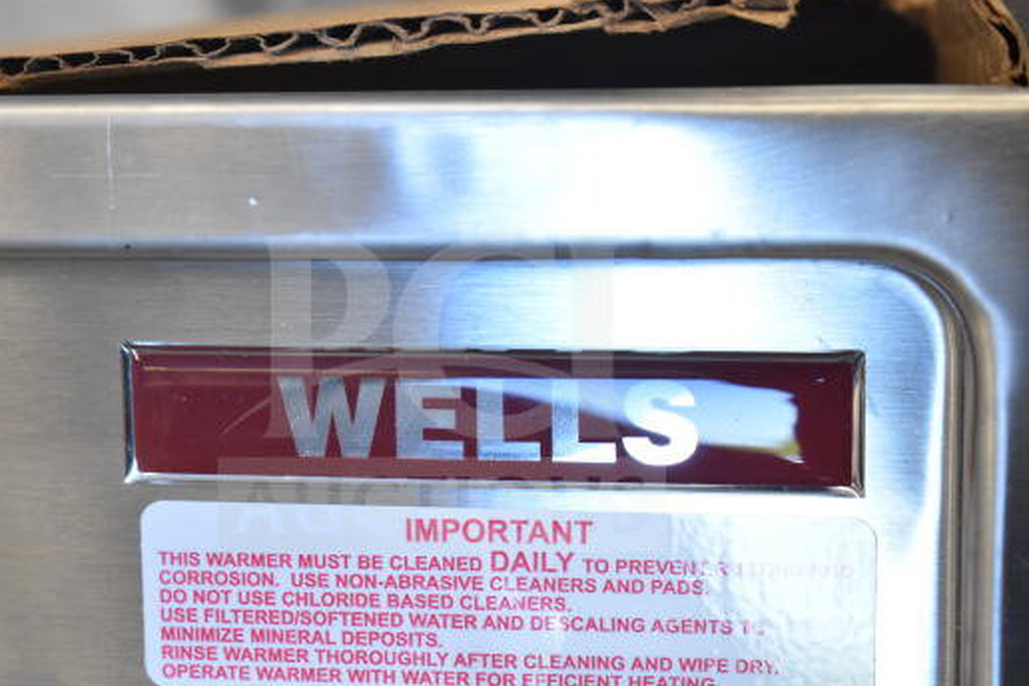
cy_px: 394
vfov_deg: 14.0
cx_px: 441
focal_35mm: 98
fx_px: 2789
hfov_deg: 20.9
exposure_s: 1/125
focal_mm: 55
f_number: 5.6
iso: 1600
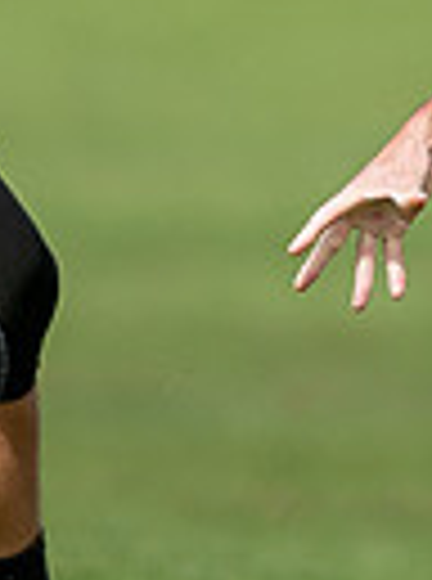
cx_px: 485
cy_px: -173
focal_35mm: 2561
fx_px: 42828
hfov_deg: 0.6
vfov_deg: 0.8
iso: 100
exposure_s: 1/4000
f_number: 2.8
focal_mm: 300
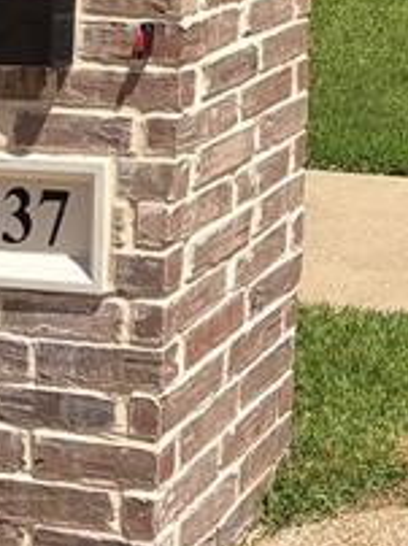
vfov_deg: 17.0
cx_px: 670
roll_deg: -1.0
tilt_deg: +4.0
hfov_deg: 13.7
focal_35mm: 99
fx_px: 1559
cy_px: -387
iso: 64
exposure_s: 1/4950
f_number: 1.6
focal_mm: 5.96
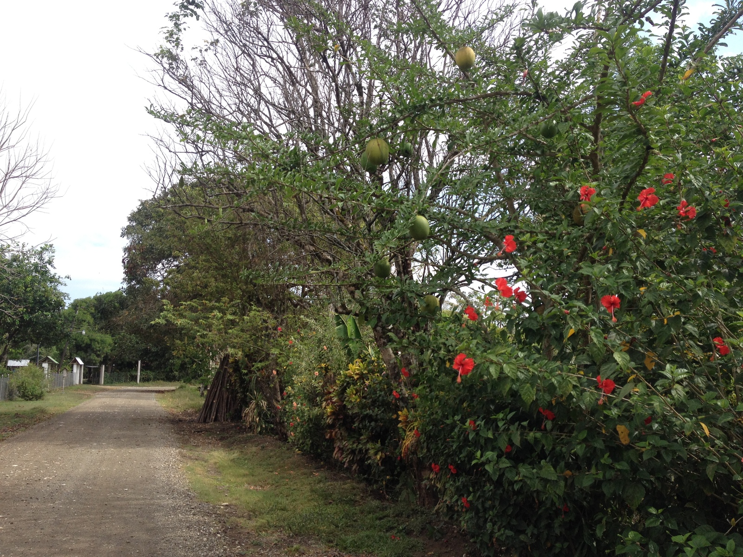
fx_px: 751
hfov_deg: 52.6
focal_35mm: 35
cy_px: 278
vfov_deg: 40.7
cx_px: 372
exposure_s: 1/736
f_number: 2.4
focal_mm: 4.28
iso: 50
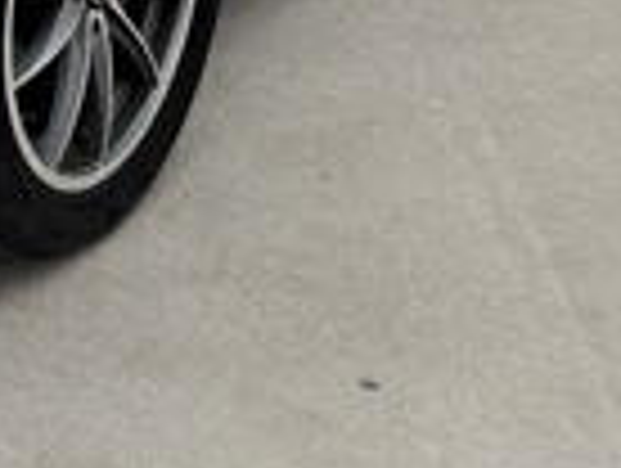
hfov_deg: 16.5
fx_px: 1995
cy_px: -342
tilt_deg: -12.7
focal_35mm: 111
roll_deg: +0.1
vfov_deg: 12.4
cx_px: -238
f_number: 1.78
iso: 80
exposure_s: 1/4405
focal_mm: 6.76
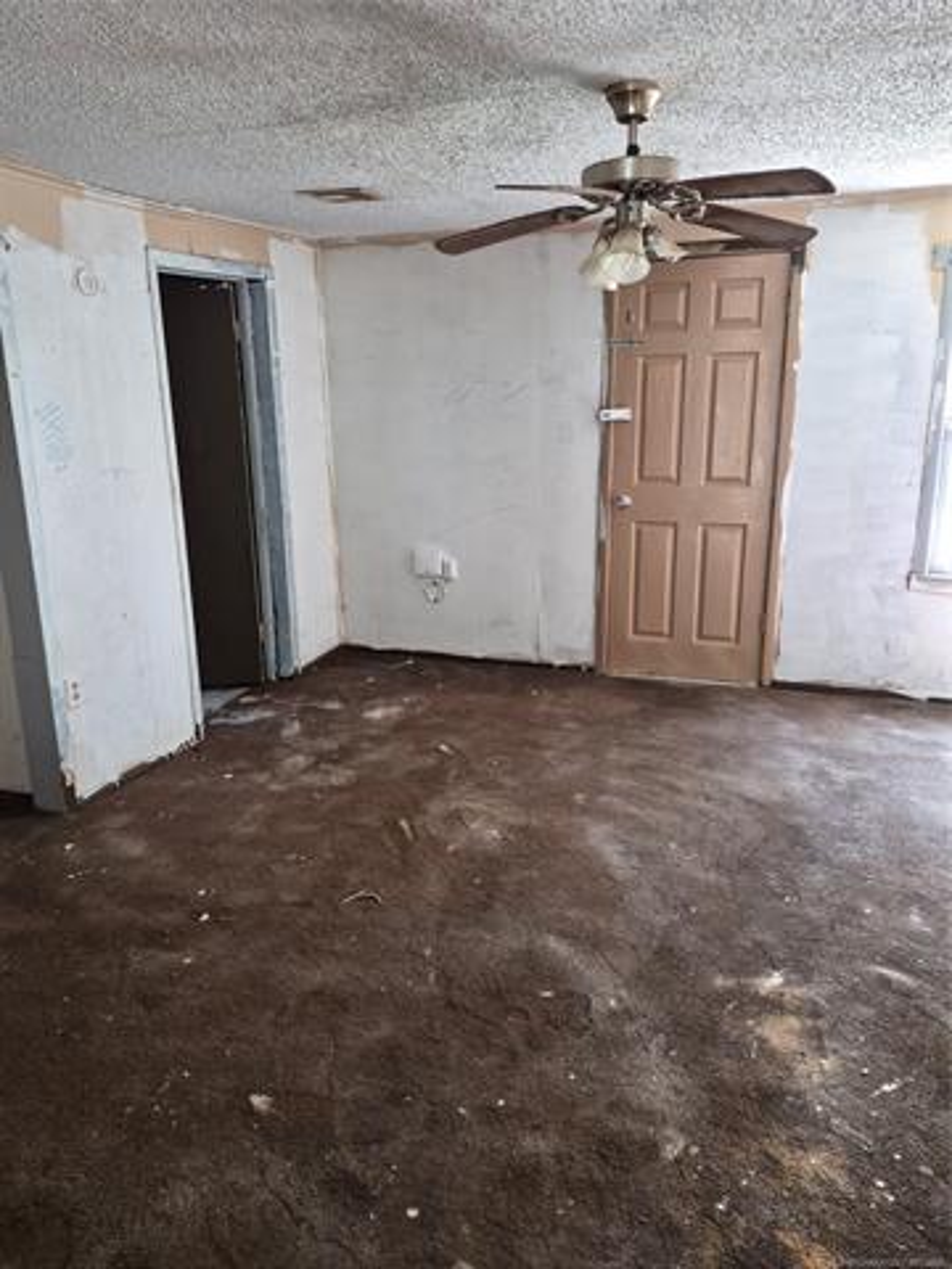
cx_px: 476
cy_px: 634
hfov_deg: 58.9
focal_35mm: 23
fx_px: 843
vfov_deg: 73.9
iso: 400
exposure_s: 1/120
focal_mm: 5.4
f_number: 1.8
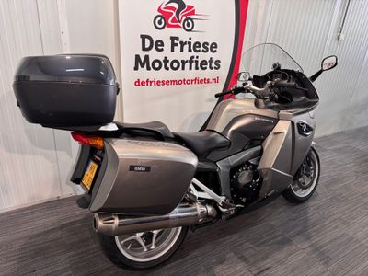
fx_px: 255
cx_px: 184
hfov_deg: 71.6
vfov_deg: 56.8
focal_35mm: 24
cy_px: 138
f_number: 1.78
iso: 250
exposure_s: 1/50
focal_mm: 6.76
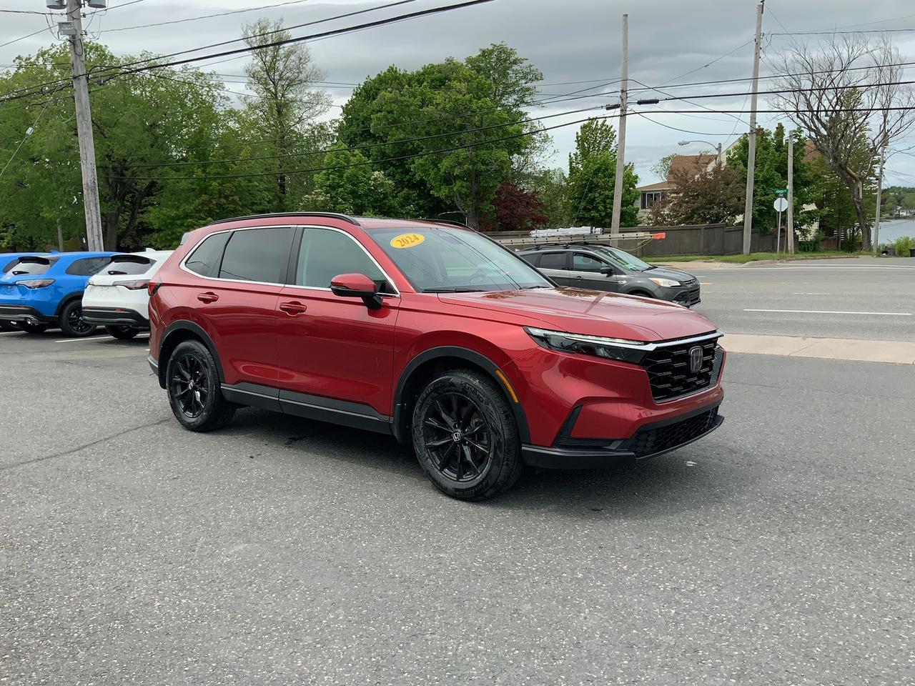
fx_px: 767
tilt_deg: -7.9
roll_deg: +1.2
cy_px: 343
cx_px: 458
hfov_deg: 61.7
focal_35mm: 29
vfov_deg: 48.2
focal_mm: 3
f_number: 1.8
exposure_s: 1/1412
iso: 16
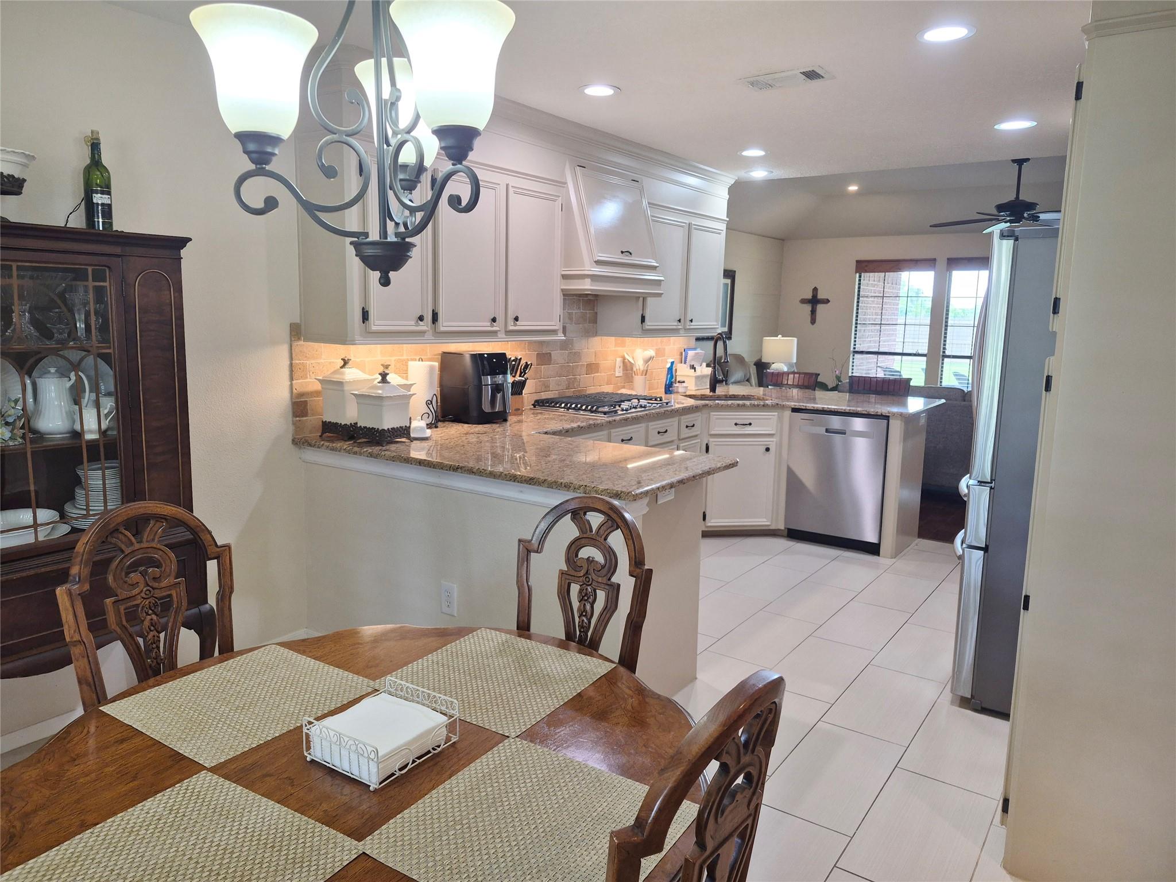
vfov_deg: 58.9
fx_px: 781
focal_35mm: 23
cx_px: 588
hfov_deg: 73.9
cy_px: 441
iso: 125
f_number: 1.8
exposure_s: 1/120
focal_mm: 5.4
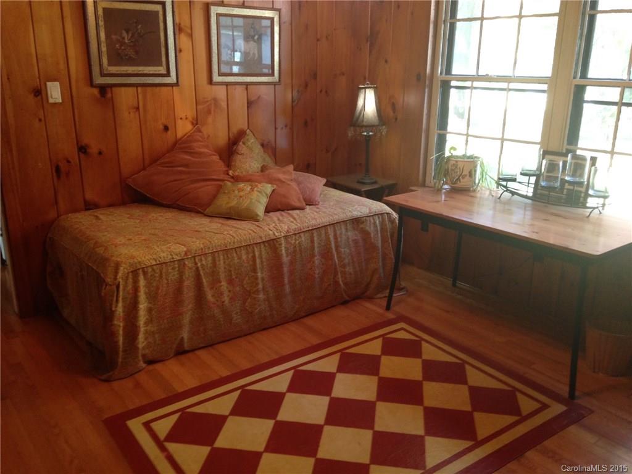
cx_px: 316
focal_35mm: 33
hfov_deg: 55.4
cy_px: 237
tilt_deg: -18.2
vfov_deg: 42.9
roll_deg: -0.6
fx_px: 602
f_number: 2.4
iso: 125
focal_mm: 4.12
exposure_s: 1/20
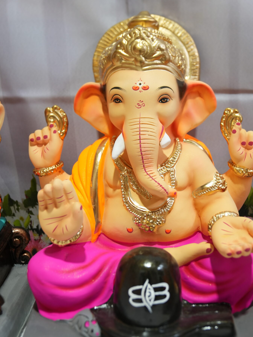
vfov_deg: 42.9
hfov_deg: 32.8
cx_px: 149
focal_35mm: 44
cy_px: 156
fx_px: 429
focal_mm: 32
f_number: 3.5
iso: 800
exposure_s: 1/200
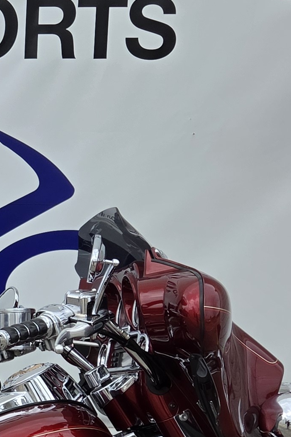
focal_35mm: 93
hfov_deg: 13.6
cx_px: -181
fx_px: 1128
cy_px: 375
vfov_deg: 21.5
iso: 80
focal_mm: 5.4
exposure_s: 1/1983
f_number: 1.8
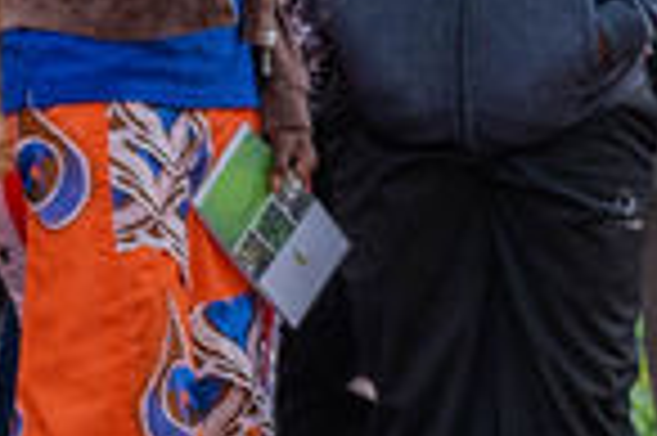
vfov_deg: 3.0
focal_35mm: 450
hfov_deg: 4.5
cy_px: -146
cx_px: 1246
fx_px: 8203
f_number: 4
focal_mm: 64
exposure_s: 1/125
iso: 1400
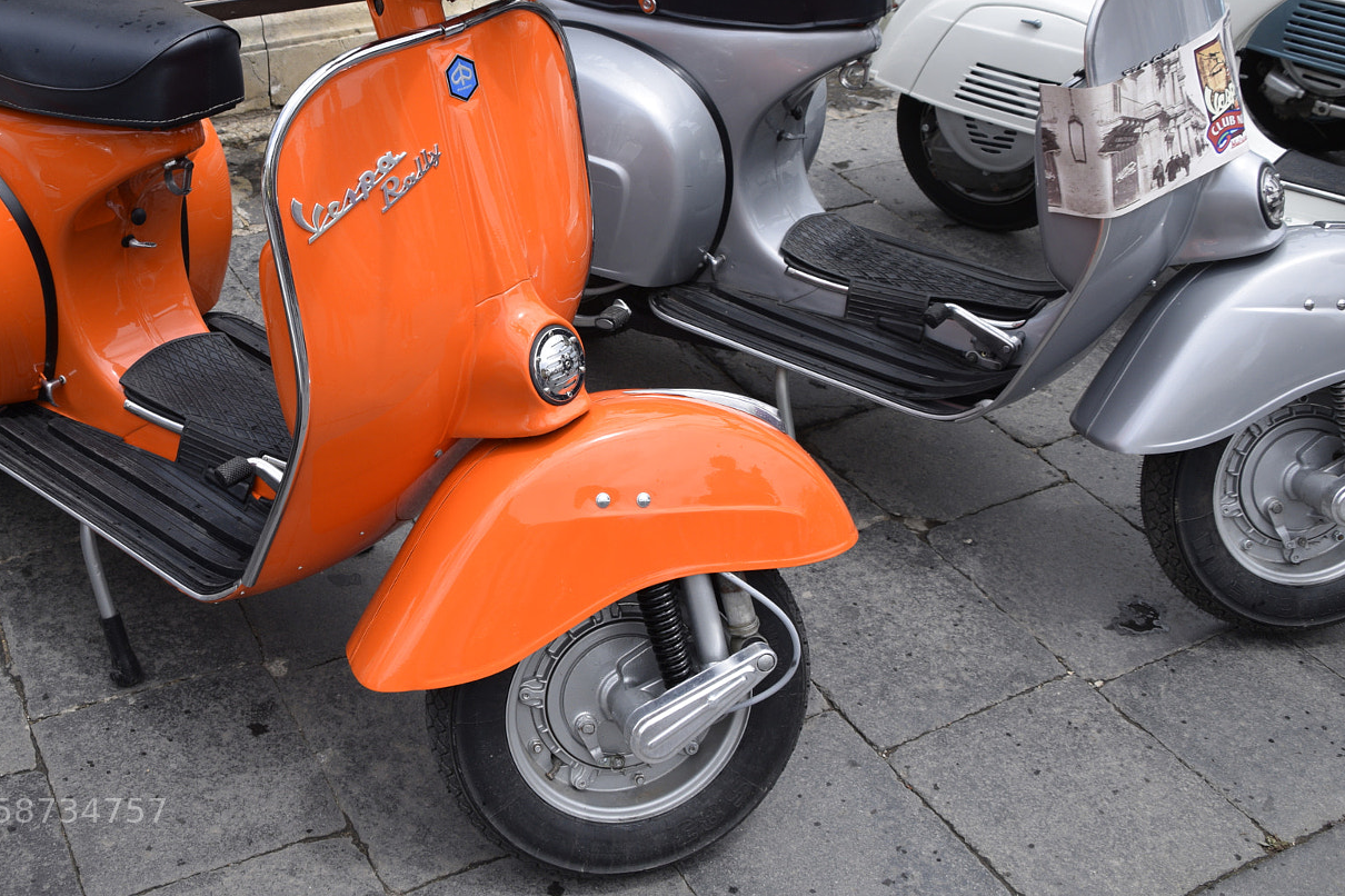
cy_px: 306
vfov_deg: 31.9
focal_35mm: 42
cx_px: 475
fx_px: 1556
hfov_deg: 46.2
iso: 200
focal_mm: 21
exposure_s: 1/320
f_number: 9
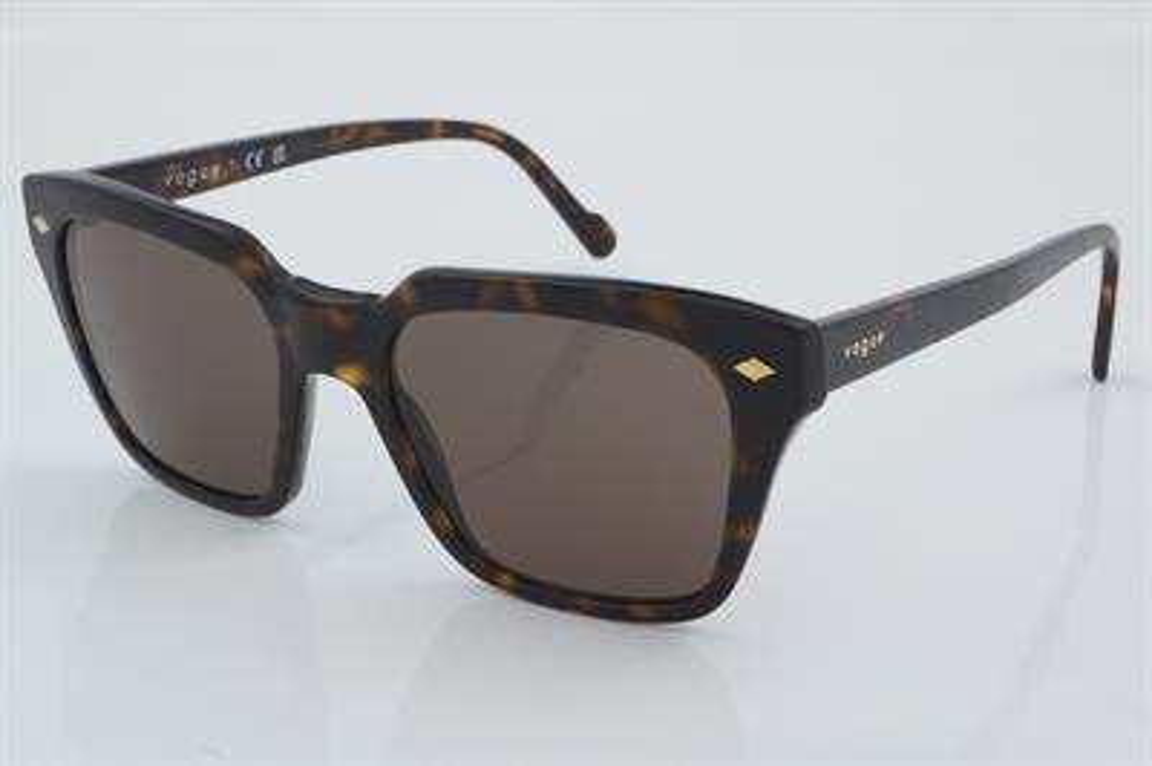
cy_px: 383
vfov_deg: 18.2
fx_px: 2398
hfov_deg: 27.0
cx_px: 576
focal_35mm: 75
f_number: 32
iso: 100
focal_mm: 50
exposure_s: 1/4
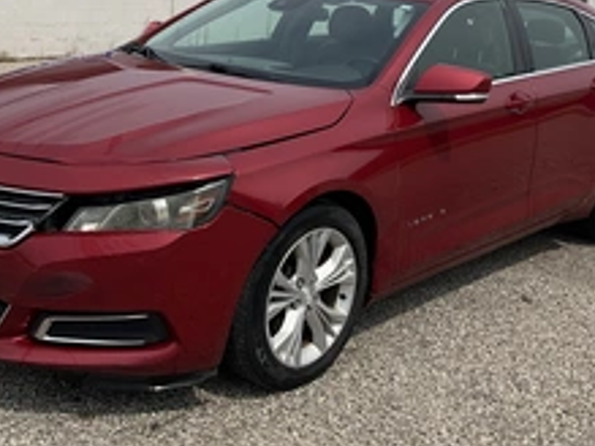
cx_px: 274
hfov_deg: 36.2
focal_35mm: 53
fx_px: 910
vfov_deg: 26.9
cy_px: 82
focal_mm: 3
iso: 25
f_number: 1.8
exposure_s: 1/3125
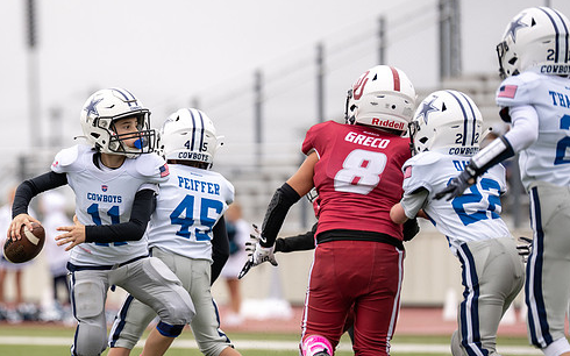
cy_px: 226
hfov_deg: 5.9
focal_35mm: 356
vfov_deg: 3.7
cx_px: 90
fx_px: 5529
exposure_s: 1/1250
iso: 160
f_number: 2.8
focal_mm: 200
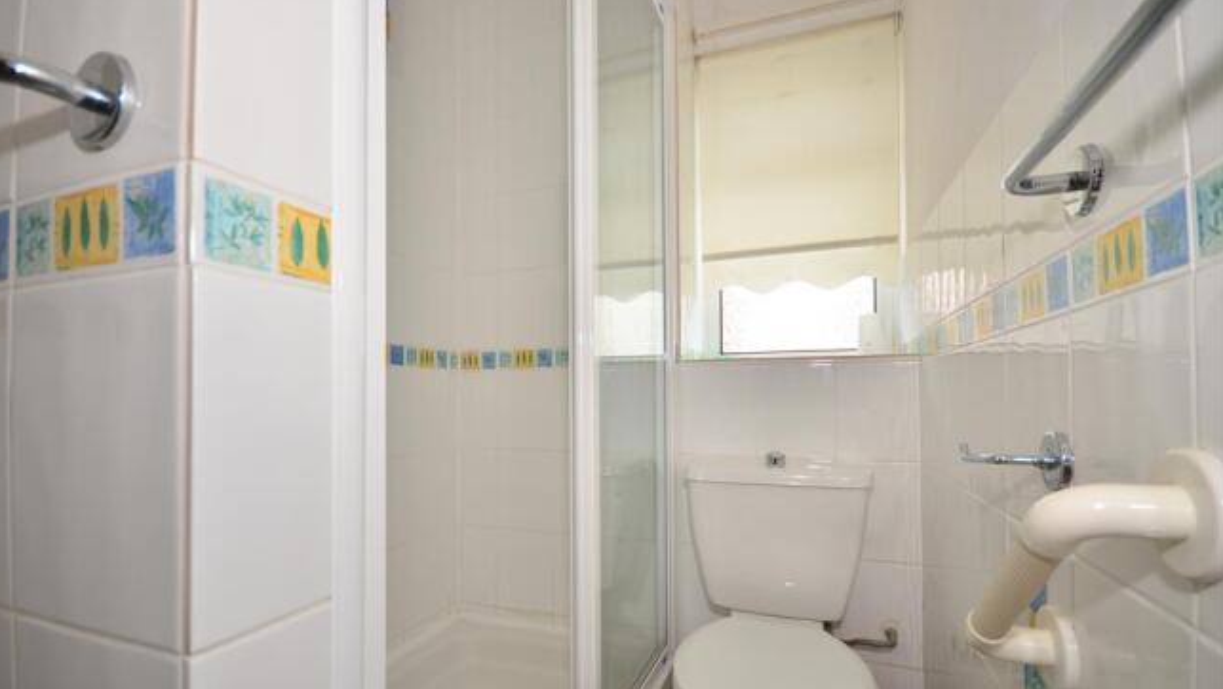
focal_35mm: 16
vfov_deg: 67.0
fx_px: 519
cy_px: 373
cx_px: 603
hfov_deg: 99.4
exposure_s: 1/60
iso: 200
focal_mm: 10
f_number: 5
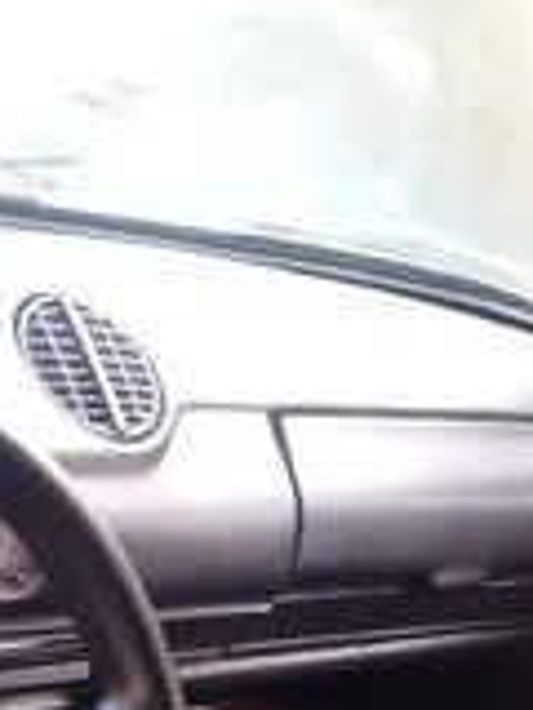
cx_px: 240
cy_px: 994
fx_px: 1971
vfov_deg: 18.6
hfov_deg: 15.4
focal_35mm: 96
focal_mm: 3.3
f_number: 2.2
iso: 50
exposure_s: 1/33
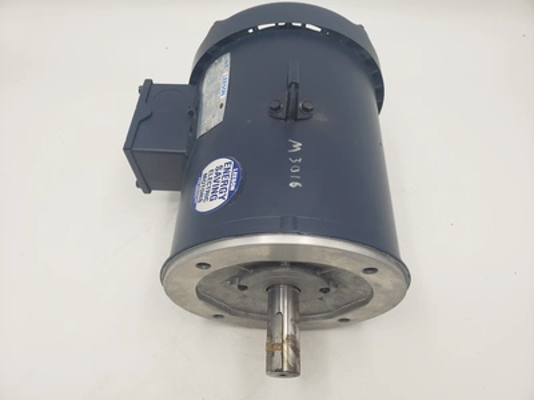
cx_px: 267
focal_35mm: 26
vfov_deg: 53.1
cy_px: 200
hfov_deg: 67.3
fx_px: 401
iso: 80
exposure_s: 1/120
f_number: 2.4
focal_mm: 4.3
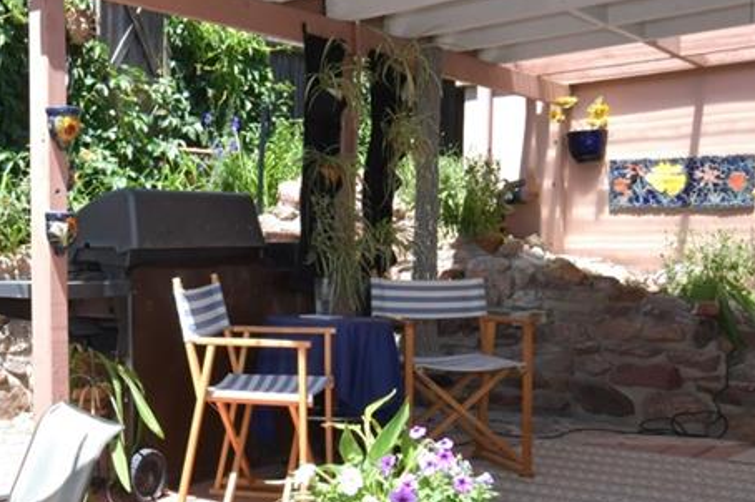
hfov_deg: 37.9
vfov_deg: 26.9
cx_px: 133
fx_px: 1048
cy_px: 291
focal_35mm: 50
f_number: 14
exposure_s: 1/250
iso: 400
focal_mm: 14
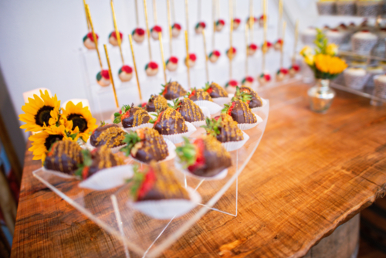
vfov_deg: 53.2
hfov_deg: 73.7
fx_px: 257
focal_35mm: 24
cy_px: 129
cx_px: 193
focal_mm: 24
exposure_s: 1/125
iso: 800
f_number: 1.4
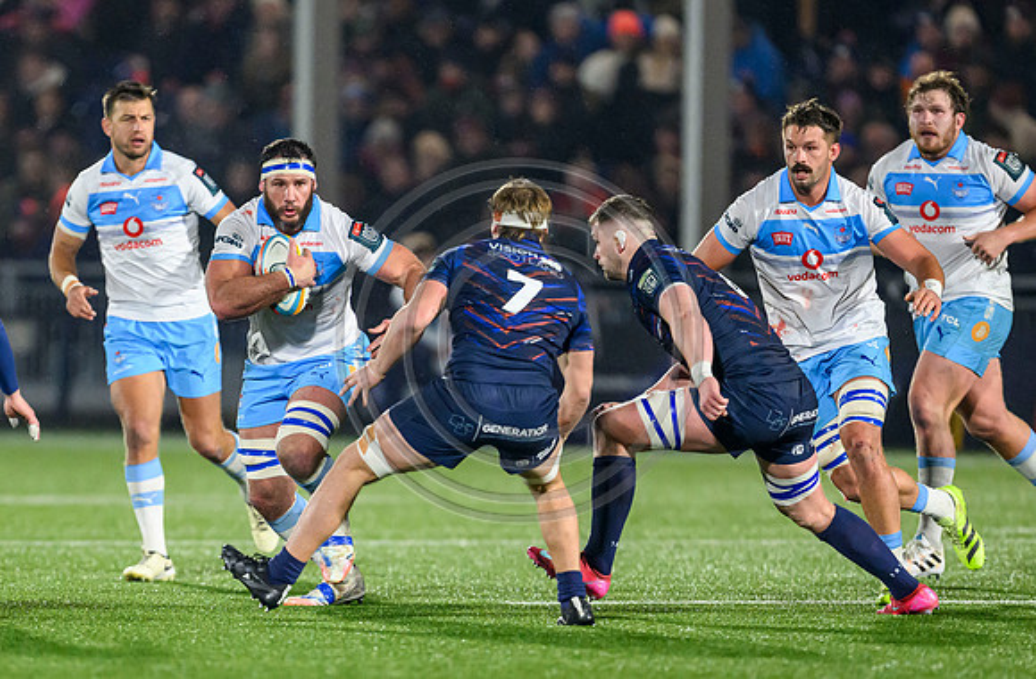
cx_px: 387
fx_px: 19131
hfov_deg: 3.1
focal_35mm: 668
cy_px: 511
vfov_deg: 2.0
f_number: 2.8
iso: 5000
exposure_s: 1/1250
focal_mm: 400
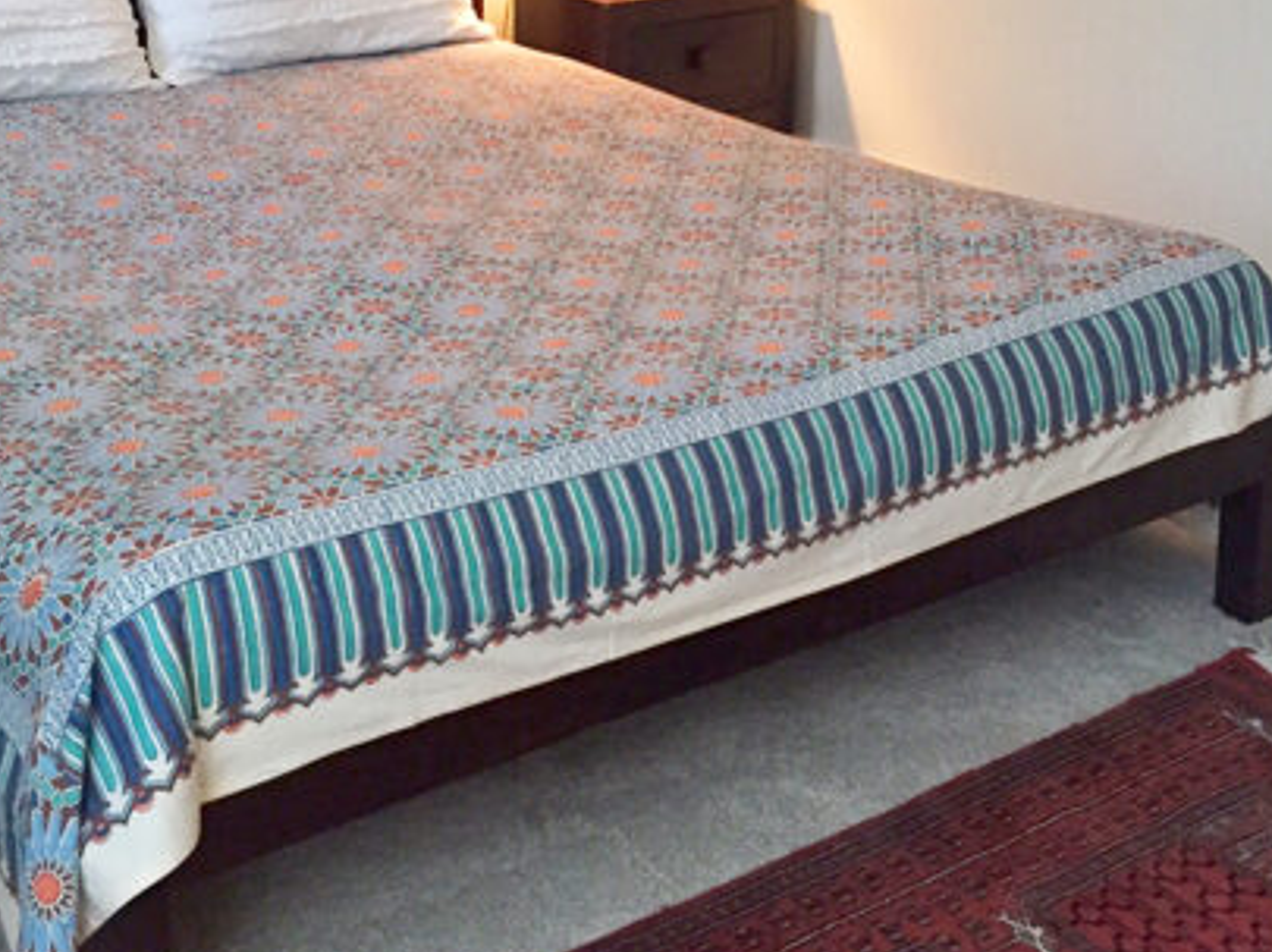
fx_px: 1579
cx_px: 446
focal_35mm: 43
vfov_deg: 33.3
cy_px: 324
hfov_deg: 43.4
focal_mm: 4.15
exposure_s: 1/20
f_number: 2.2
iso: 250
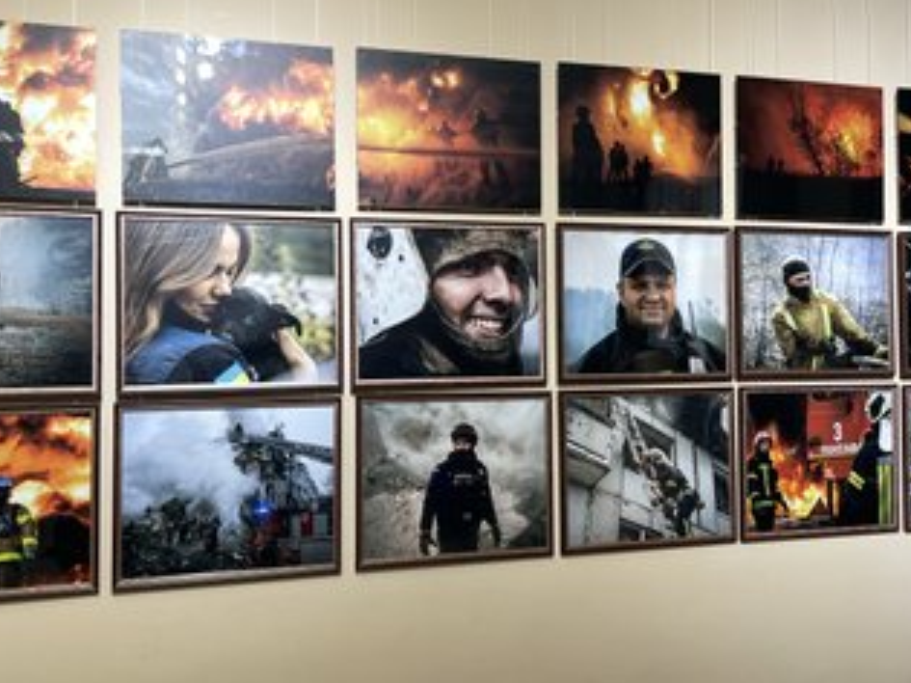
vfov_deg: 42.9
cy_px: 333
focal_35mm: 33
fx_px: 868
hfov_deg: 55.4
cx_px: 440
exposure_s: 1/100
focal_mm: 4.2
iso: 64
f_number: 1.6
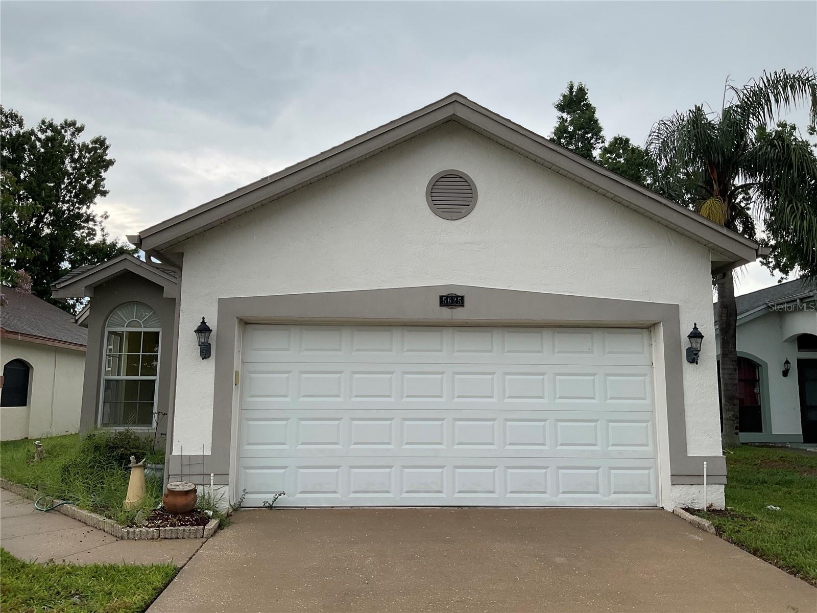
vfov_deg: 48.2
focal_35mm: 29
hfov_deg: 61.7
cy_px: 306
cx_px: 408
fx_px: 684
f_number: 1.8
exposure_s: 1/642
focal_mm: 3
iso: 16
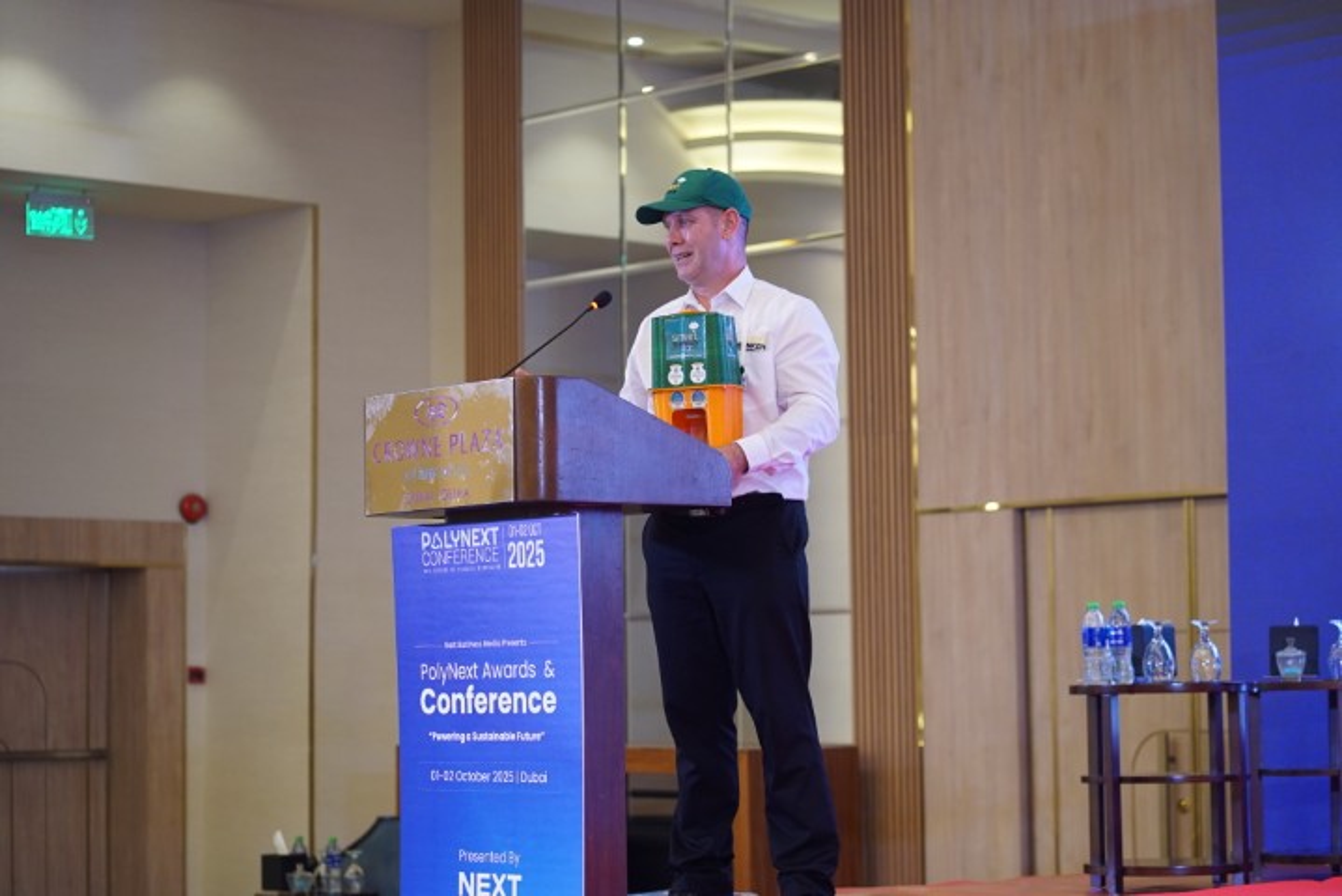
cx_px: 671
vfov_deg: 16.1
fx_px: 3170
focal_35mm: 85
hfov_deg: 23.9
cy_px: 448
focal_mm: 85
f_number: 3.2
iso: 1600
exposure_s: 1/160
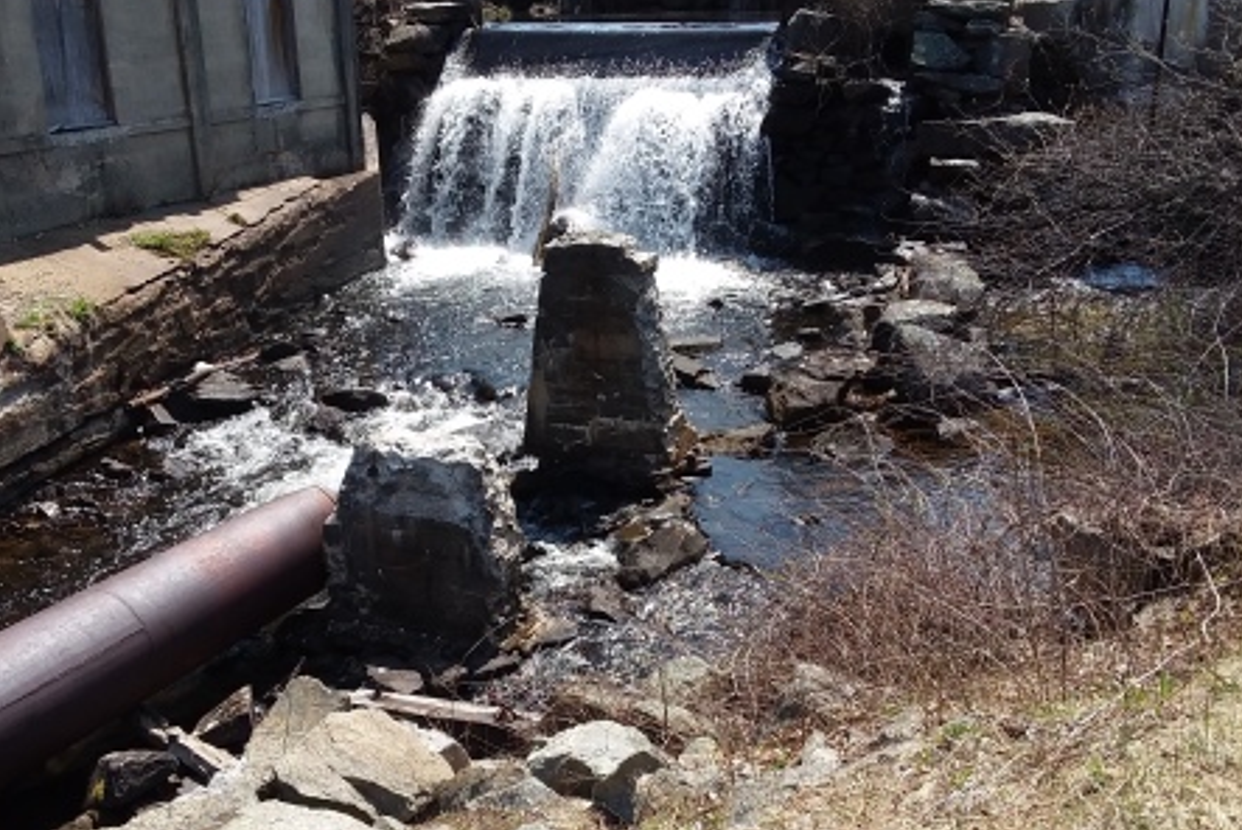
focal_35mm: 38
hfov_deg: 50.7
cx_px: 625
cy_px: 491
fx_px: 1312
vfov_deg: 35.0
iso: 50
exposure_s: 1/1091
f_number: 1.9
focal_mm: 2.91
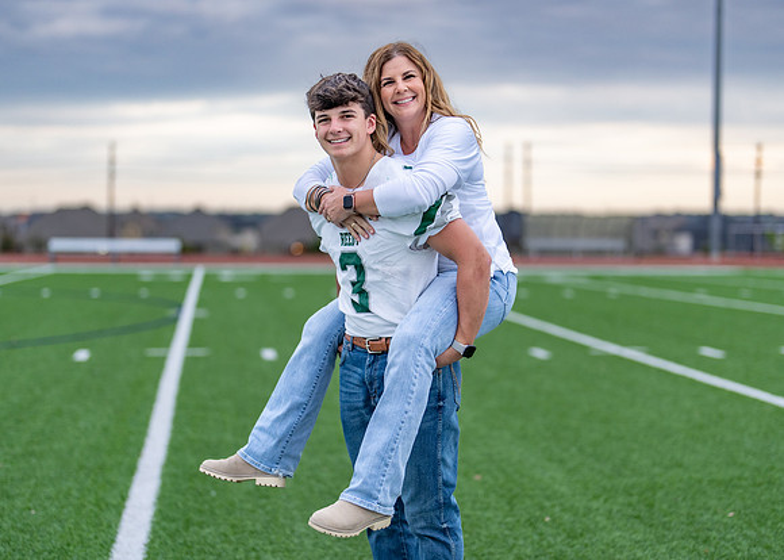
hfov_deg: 31.3
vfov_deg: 22.6
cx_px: 394
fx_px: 1399
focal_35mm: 63
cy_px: 299
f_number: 1.2
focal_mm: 50
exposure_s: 1/640
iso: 320
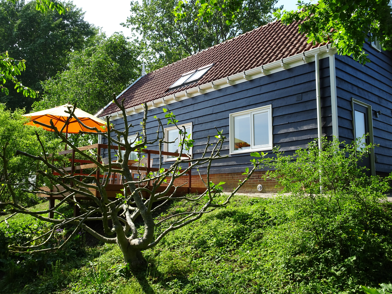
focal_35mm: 32
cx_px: 196
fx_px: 362
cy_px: 147
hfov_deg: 56.8
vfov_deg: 44.2
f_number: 4
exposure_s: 1/320
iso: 80
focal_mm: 5.43
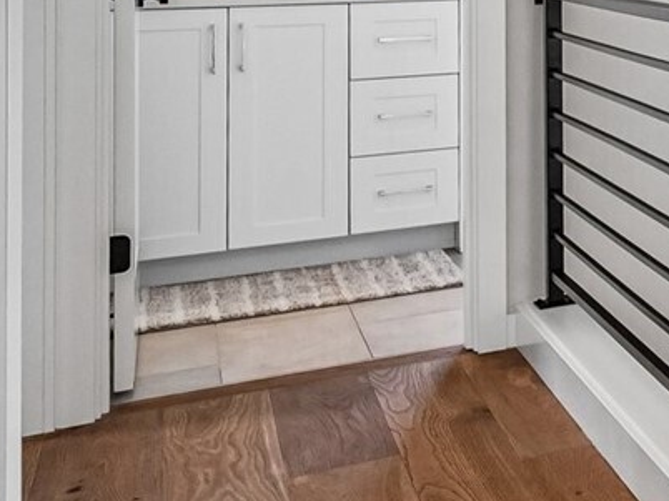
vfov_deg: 21.5
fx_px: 1255
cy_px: -36
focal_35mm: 65
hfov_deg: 18.5
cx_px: 1360
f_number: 8
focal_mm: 16
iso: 1600
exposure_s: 1/30
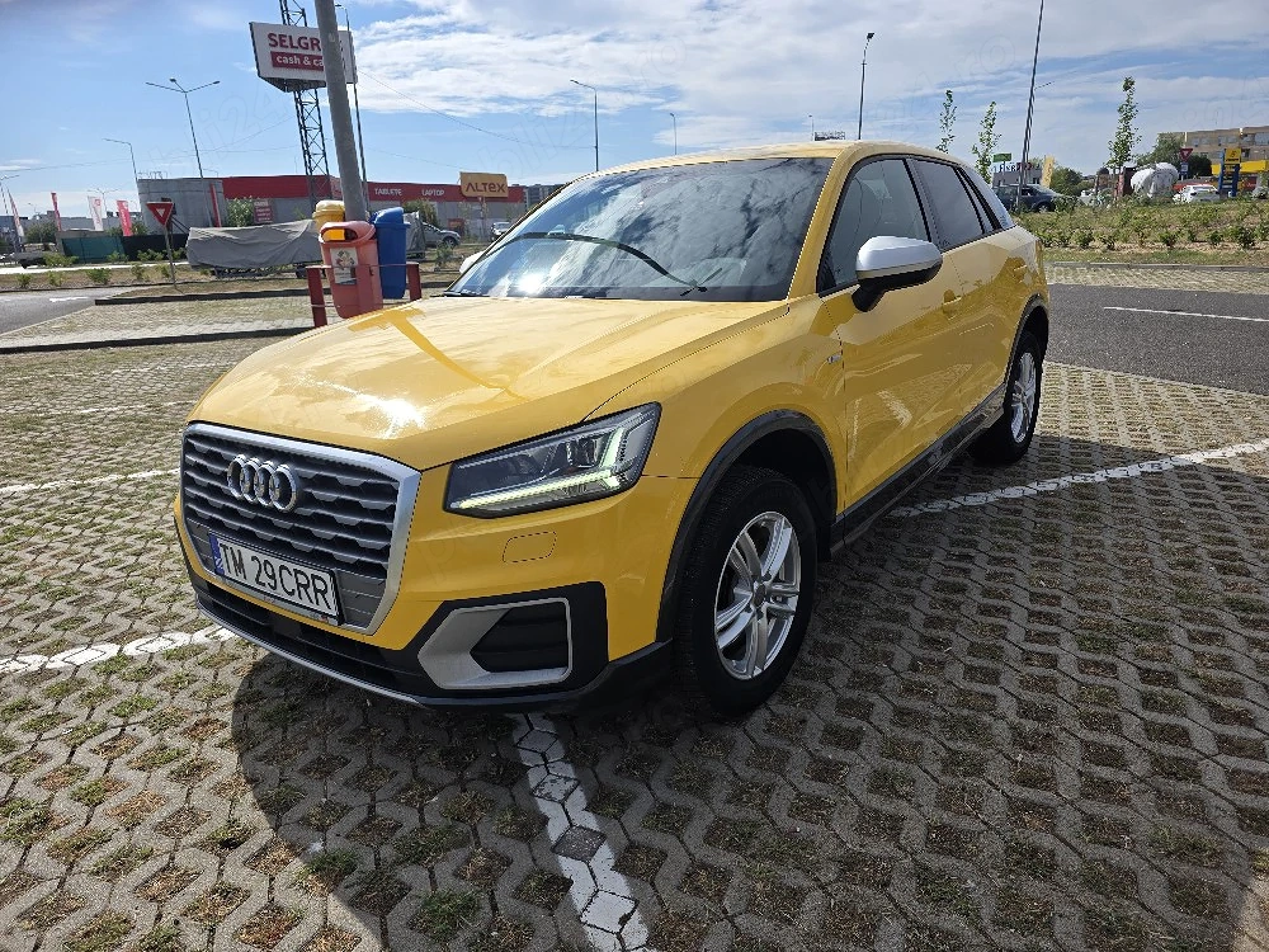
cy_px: 476
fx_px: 843
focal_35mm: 23
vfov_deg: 58.9
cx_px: 634
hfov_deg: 73.9
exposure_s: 1/10000
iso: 64
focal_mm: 6.3
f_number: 1.7
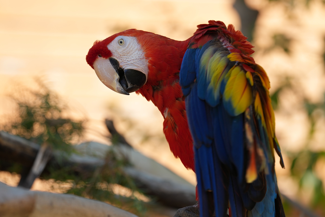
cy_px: 108
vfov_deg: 5.5
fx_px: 2248
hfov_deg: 8.3
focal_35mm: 249
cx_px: 162
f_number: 4.5
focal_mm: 249
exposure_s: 1/320
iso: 320
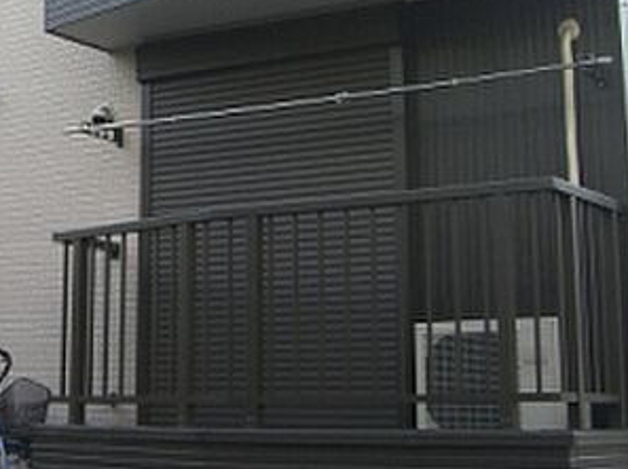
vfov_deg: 17.7
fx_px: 1486
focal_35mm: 82
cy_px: 70
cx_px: 114
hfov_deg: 23.5
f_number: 4.3
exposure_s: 1/160
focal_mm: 6.2
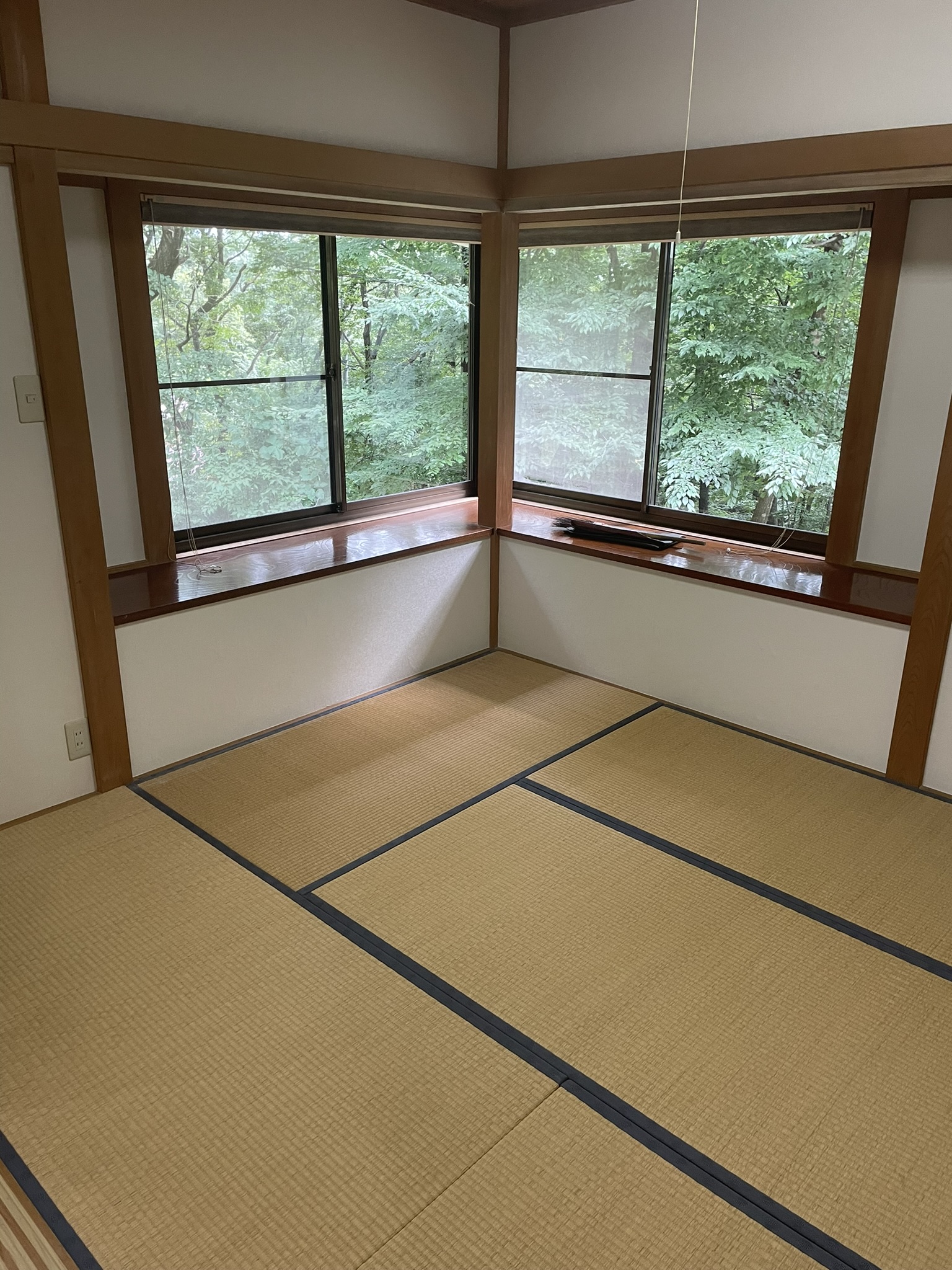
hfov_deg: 53.1
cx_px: 476
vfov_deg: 67.3
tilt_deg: -20.0
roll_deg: -0.1
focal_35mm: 26
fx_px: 953
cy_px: 635
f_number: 1.6
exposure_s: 1/50
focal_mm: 4.2
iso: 125
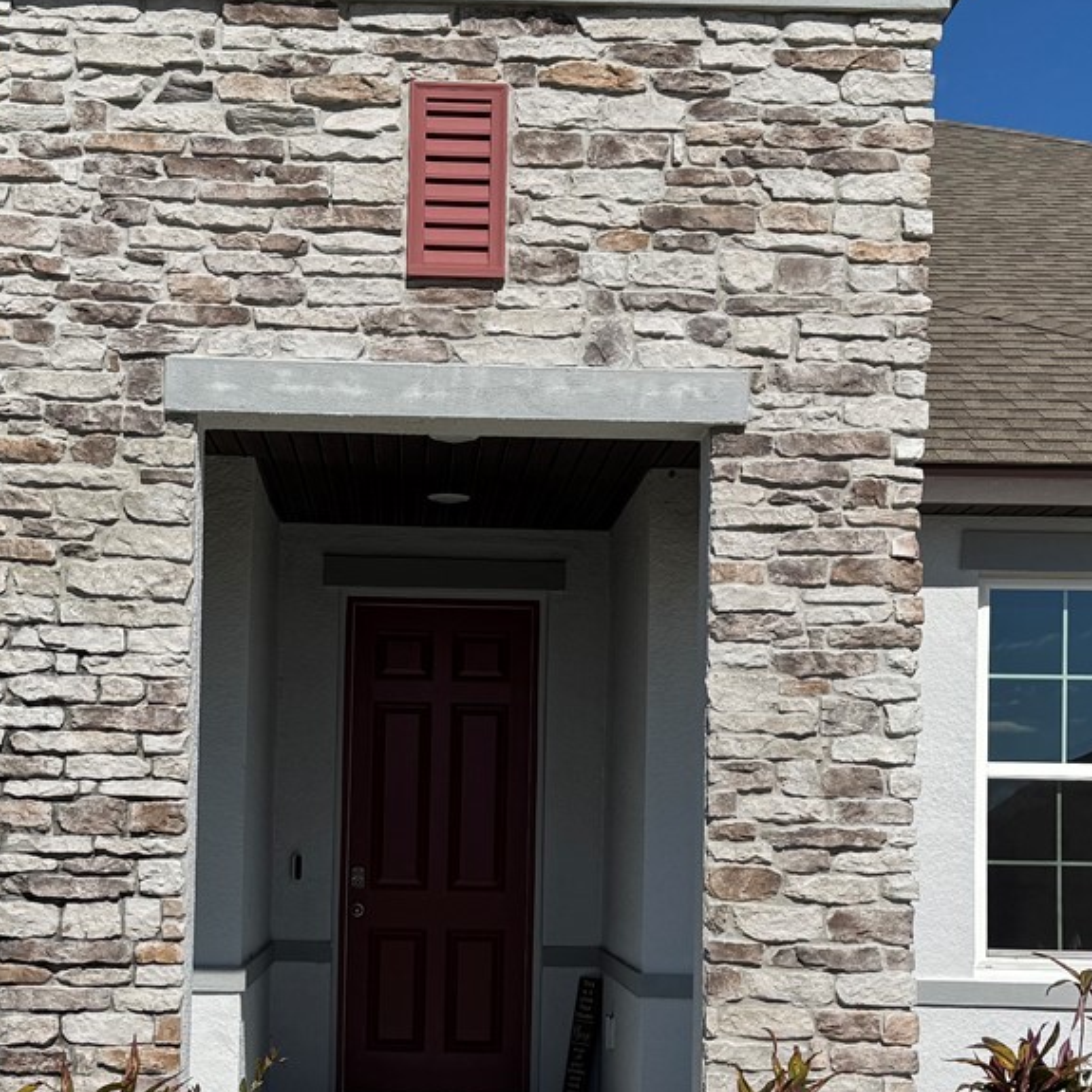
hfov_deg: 29.0
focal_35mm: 59
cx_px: 467
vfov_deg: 28.8
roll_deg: -0.5
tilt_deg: +1.7
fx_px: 2106
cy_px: 752
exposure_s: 1/9009
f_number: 1.78
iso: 80
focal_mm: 6.76
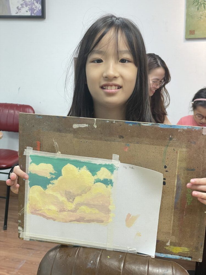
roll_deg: -1.6
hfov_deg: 28.0
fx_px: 413
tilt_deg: -11.1
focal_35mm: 52
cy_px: 138
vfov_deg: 36.8
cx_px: 103
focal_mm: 6
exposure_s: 1/100
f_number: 2
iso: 100
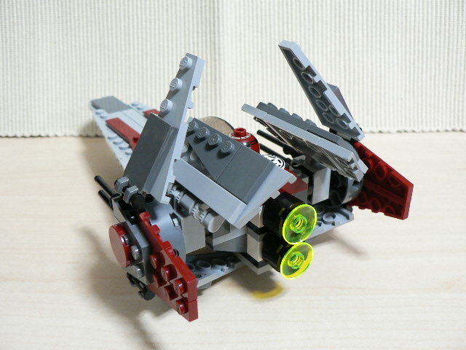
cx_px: 233
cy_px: 175
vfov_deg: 39.7
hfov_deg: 51.4
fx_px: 485
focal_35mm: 36
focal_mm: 6
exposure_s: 1/13
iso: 200
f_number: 2.8
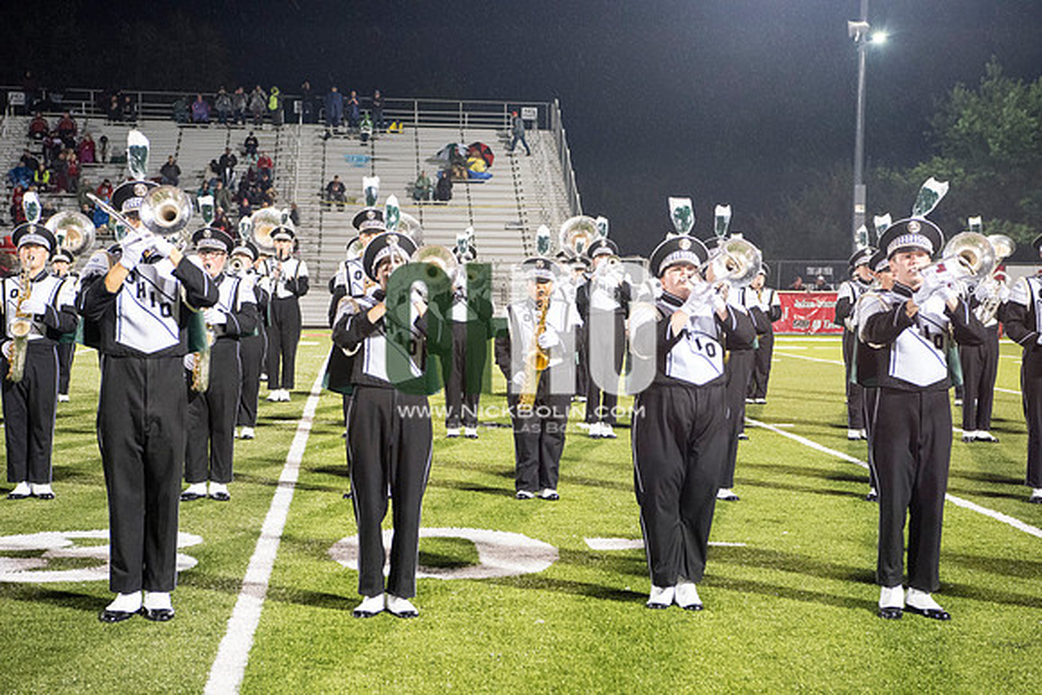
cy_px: 348
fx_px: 2026
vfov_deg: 19.5
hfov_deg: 28.8
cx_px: 521
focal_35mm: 70
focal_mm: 70
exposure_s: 1/125
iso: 5000
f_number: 5.6
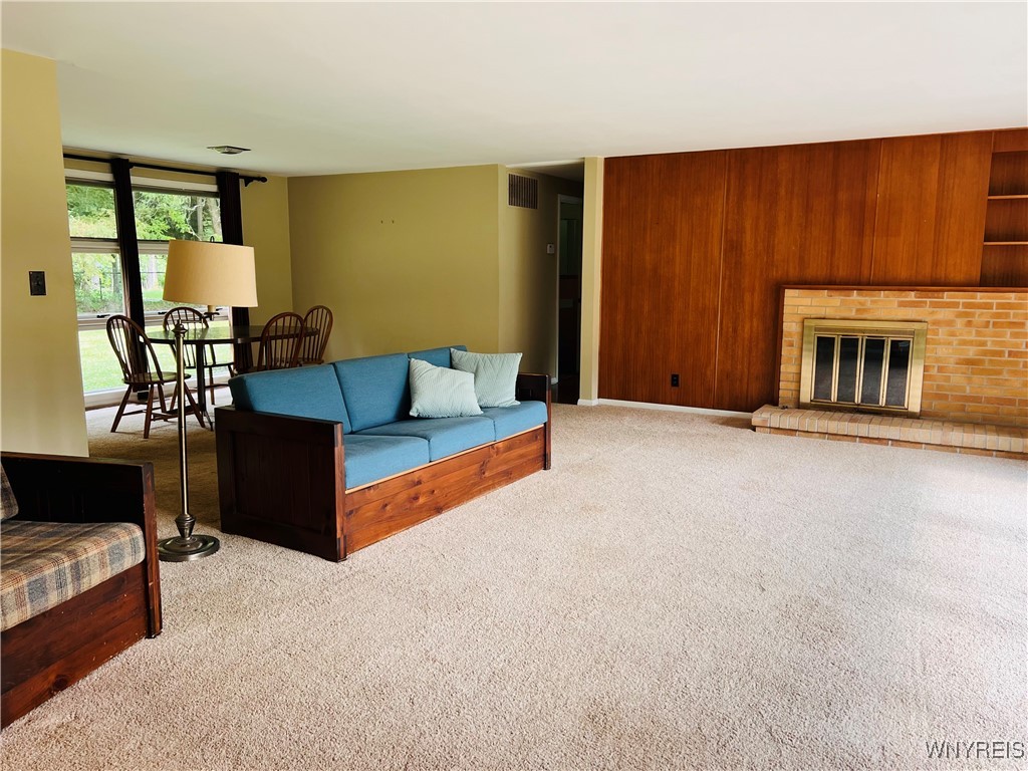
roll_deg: +0.3
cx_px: 514
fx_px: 772
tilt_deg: -8.8
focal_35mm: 26
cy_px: 386
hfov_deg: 67.3
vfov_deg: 53.1
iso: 64
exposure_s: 1/121
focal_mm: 5.7
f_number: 1.5
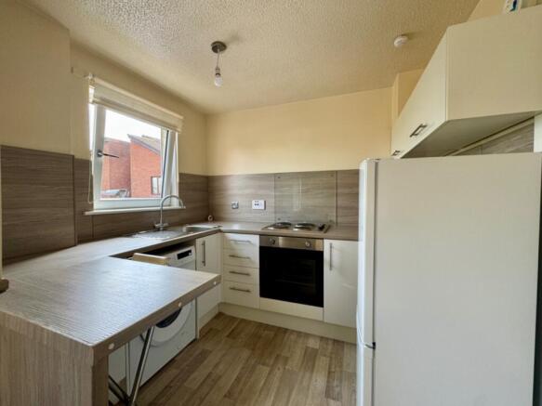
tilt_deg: -1.6
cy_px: 203
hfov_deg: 102.1
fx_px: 219
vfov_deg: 85.7
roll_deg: +1.0
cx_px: 271
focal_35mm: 14
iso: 80
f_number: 2.2
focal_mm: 2.22
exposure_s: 1/99
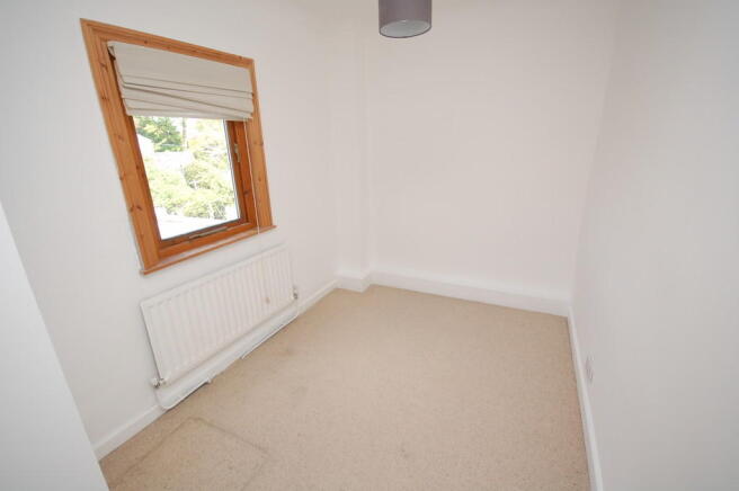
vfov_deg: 77.2
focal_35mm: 15
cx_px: 370
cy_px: 246
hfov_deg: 100.4
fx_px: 308
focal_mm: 10
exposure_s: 1/125
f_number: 5.6
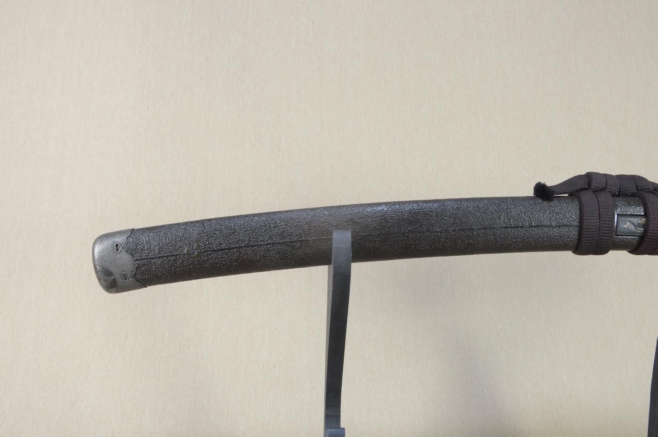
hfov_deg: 67.4
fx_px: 493
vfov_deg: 47.9
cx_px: 329
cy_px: 218
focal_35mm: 27
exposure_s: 1/1.6
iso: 400
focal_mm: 18
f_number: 11
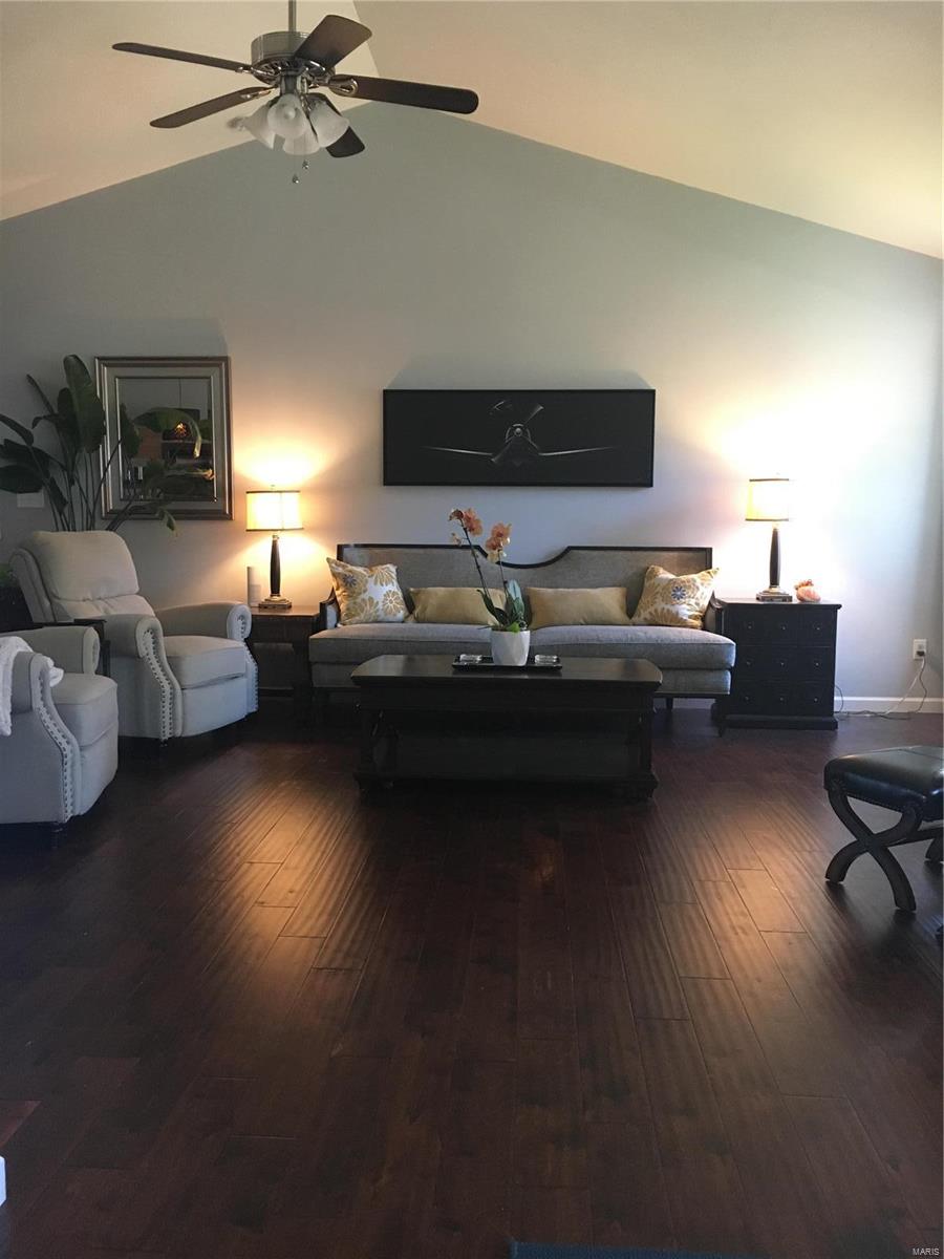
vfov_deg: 61.7
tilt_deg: -5.1
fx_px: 1054
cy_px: 630
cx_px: 472
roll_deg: +0.8
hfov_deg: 48.2
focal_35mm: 29
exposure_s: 1/30
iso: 200
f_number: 2.2
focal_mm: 4.15
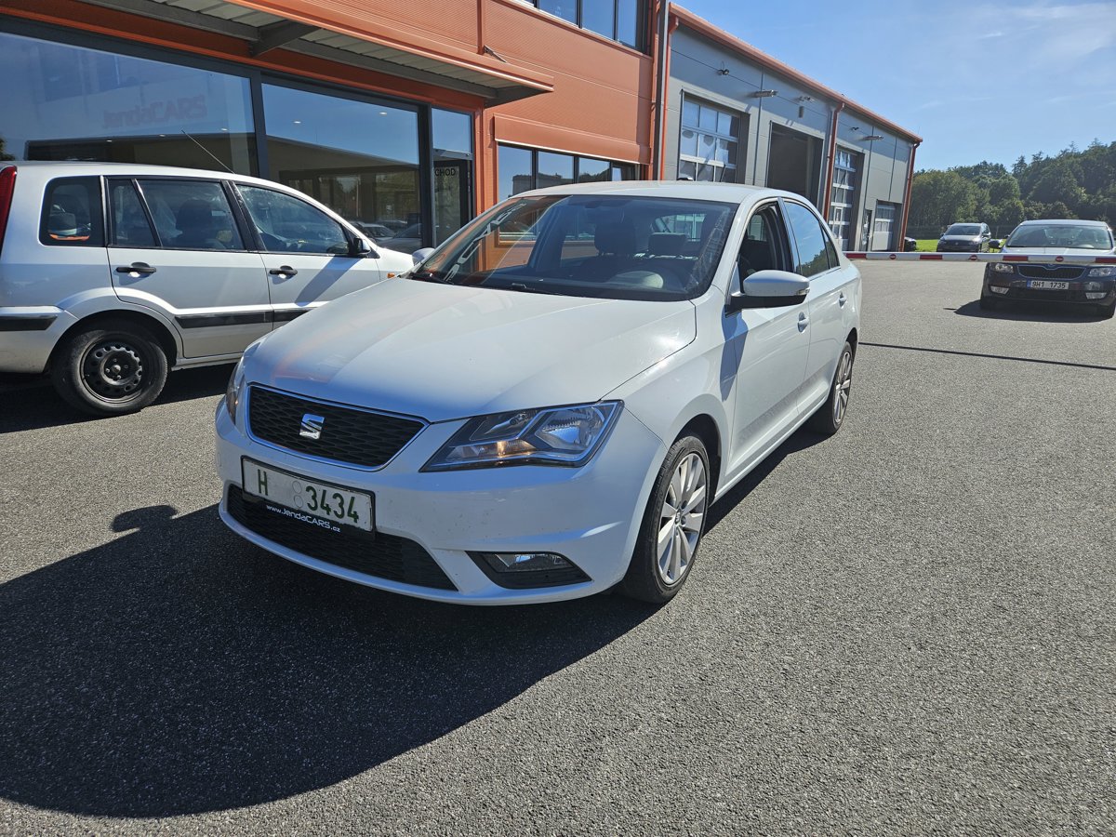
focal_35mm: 23
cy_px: 418
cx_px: 558
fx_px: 742
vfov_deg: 58.9
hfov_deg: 73.9
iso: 25
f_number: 1.8
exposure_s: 1/1989
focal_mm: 5.4
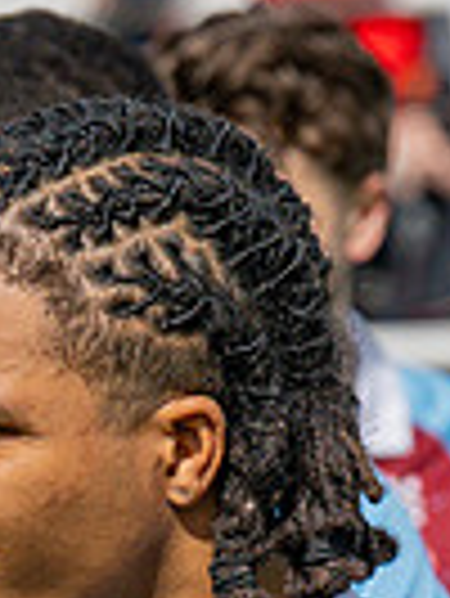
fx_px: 10643
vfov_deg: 3.2
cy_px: 638
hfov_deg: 2.4
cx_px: -130
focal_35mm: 615
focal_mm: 95
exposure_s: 1/6400
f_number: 4
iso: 200
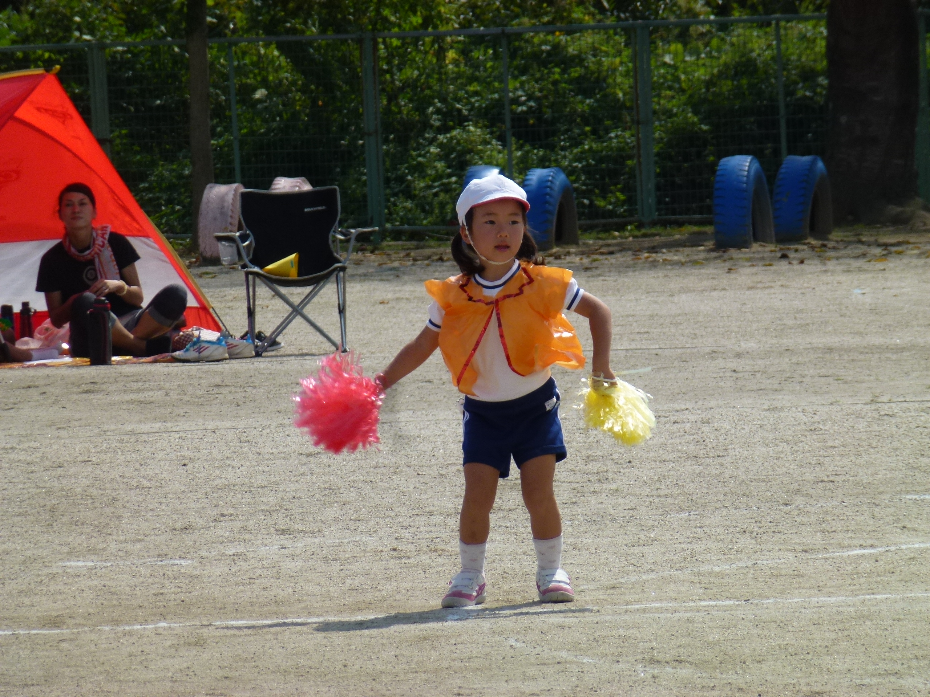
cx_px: 465
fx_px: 10317
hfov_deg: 5.2
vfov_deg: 3.9
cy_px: 348
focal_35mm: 384
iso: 100
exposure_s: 1/800
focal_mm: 68.8
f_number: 5.9
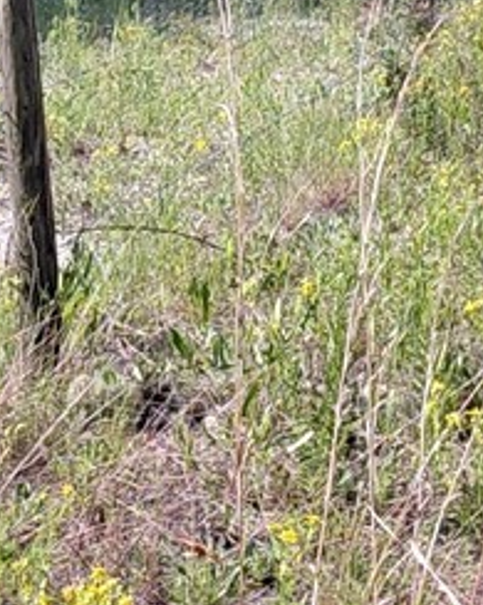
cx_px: 243
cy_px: 67
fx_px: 2861
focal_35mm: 160
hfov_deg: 9.7
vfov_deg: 12.0
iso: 50
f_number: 1.8
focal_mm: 4.69
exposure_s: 1/1352
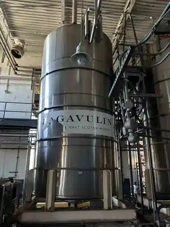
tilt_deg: +15.5
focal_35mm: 26
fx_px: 170
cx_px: 85
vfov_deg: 67.3
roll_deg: +0.8
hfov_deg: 53.1
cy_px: 114
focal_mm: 5.96
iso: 640
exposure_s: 1/31
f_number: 1.6
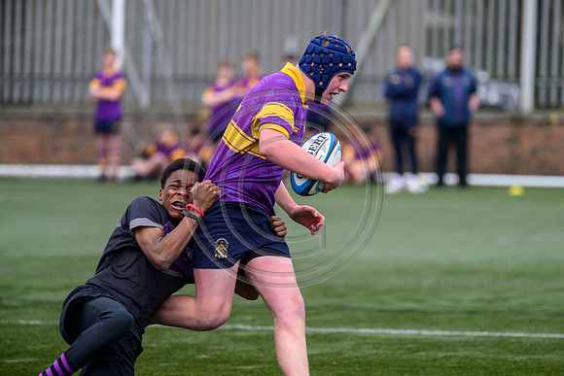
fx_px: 4387
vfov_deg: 4.9
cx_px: 282
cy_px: 188
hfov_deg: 7.4
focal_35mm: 280
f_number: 4
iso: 1000
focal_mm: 280
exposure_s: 1/1600
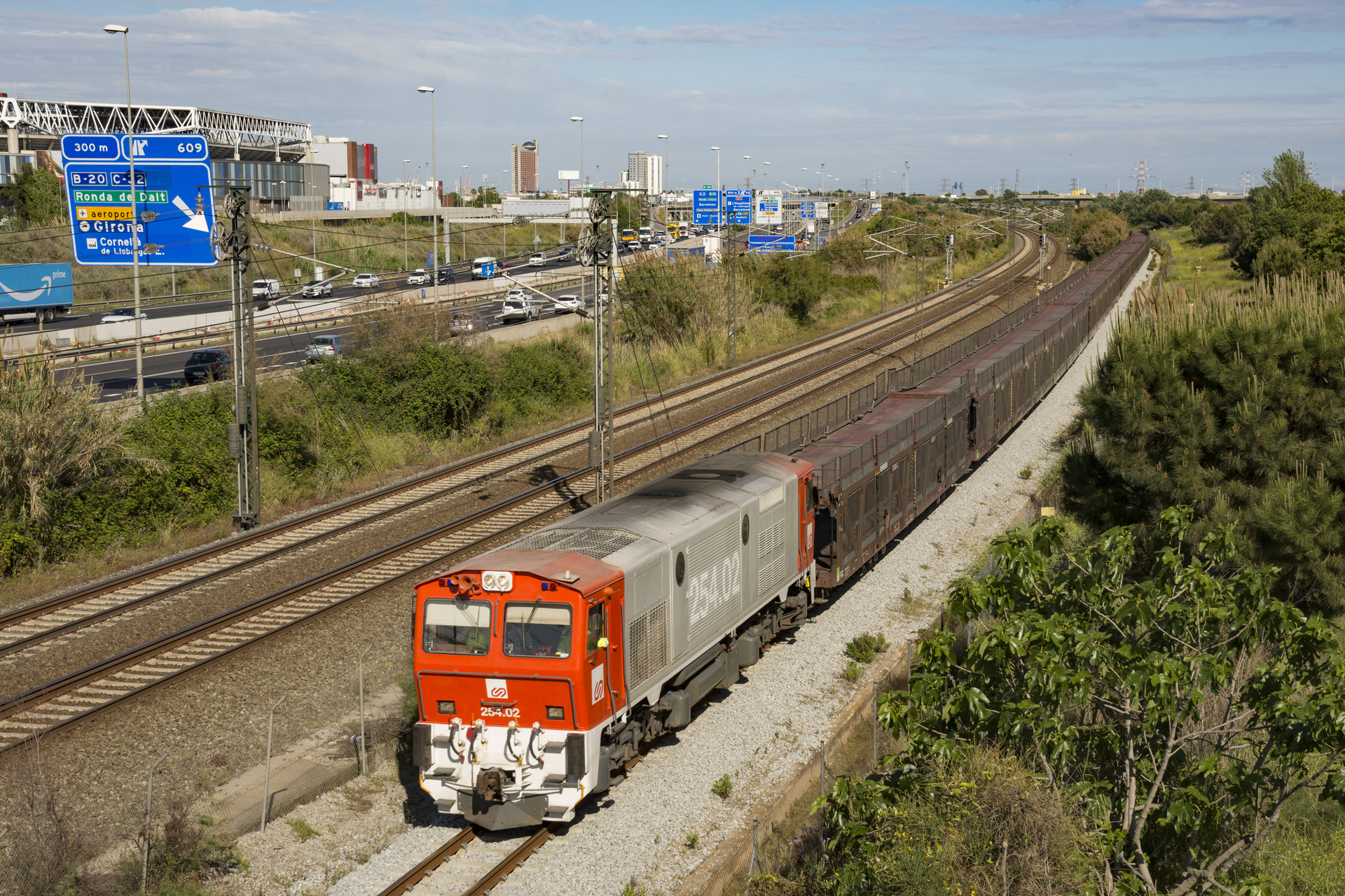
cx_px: 672
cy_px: 448
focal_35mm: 57
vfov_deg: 23.8
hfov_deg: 35.1
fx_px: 2129
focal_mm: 38
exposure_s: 1/500
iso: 100
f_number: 7.1
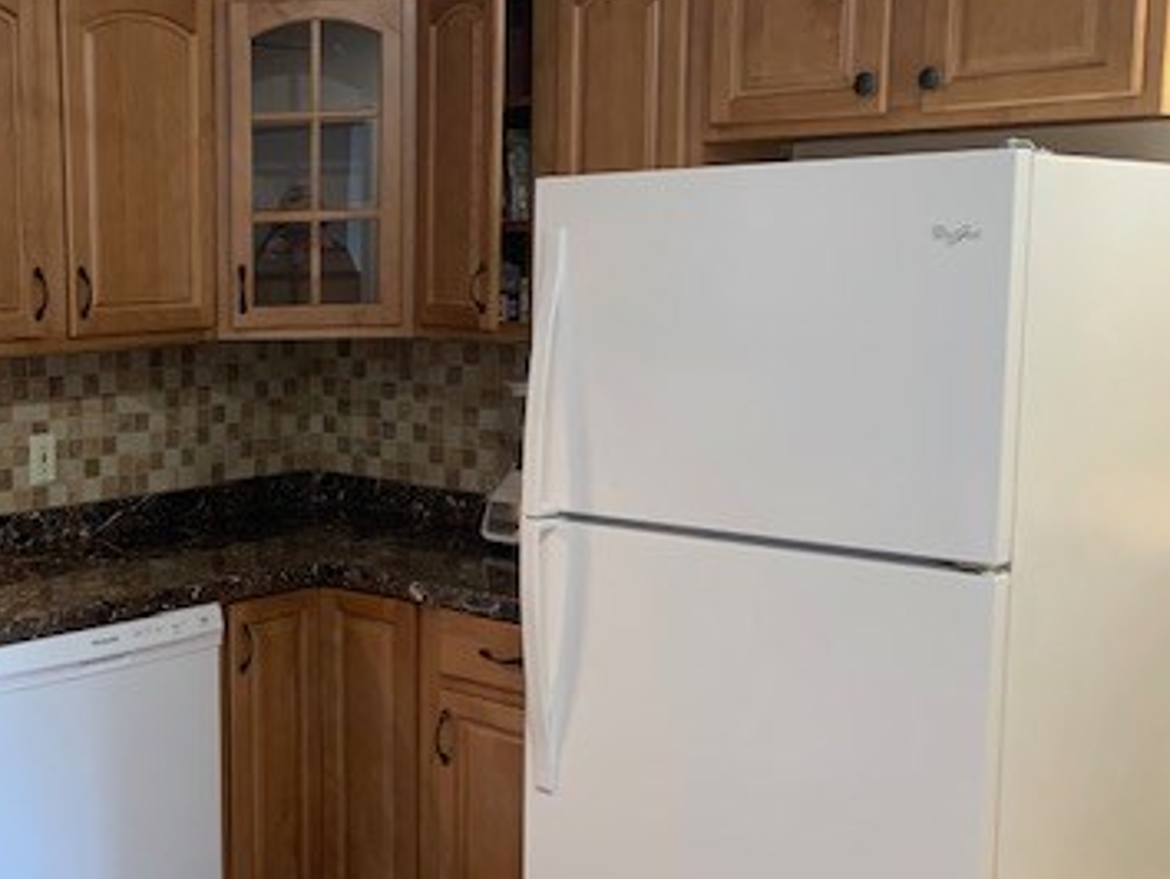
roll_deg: -0.5
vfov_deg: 30.9
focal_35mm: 47
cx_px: 165
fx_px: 1590
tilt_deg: -8.7
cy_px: 482
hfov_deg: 38.2
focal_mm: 4.25
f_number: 1.8
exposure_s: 1/60
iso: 320
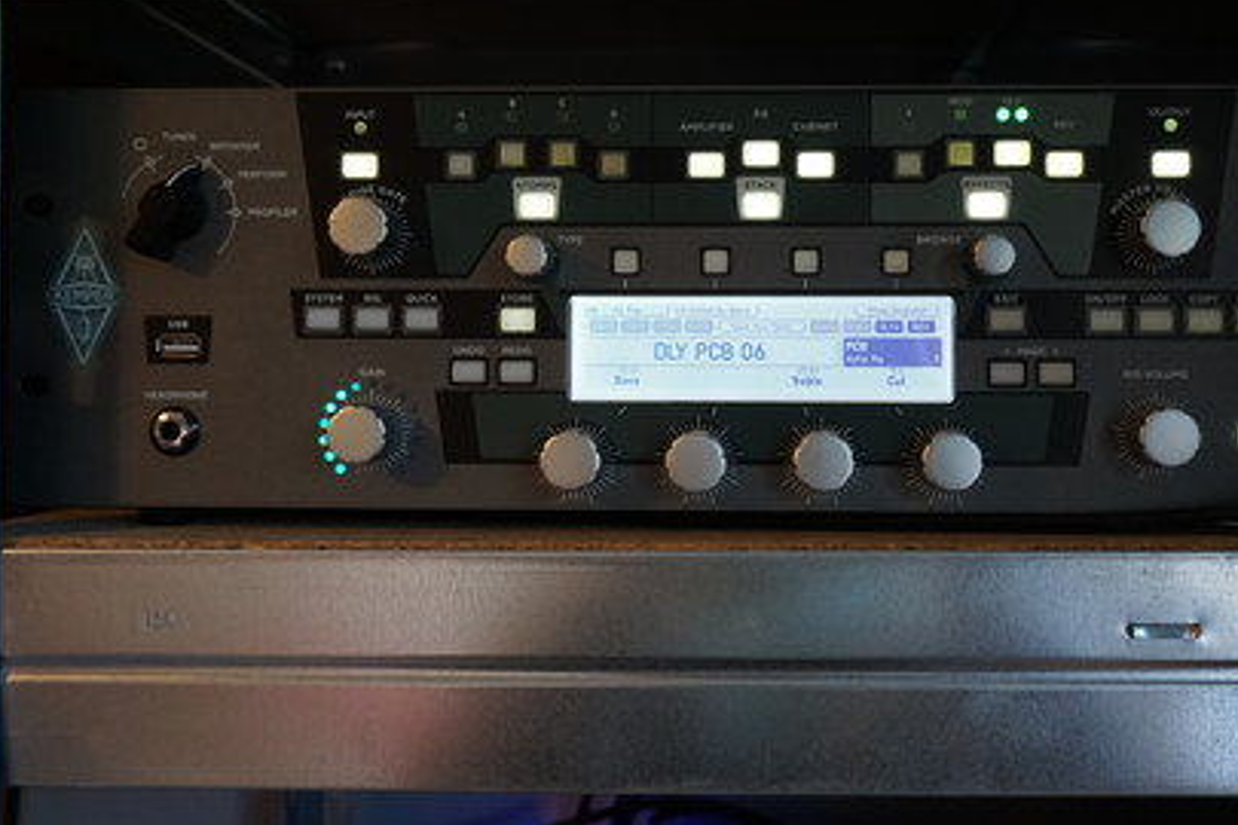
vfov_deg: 35.9
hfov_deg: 51.6
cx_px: 734
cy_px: 344
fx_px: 1272
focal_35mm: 37
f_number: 4
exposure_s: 1/60
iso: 1000
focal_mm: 20
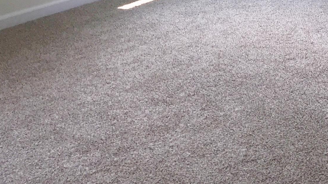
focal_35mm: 85
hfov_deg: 22.9
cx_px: 396
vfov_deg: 13.0
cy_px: -141
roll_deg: -1.2
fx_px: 739
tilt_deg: -3.5
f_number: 2.2
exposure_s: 1/120
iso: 32
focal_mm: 4.15
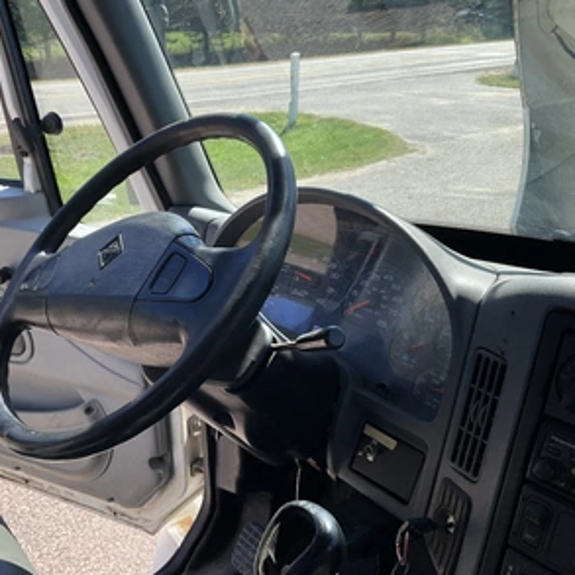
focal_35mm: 35
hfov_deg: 46.8
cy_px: 283
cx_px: 216
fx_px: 658
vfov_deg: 47.2
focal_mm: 3
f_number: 1.8
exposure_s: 1/534
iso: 25
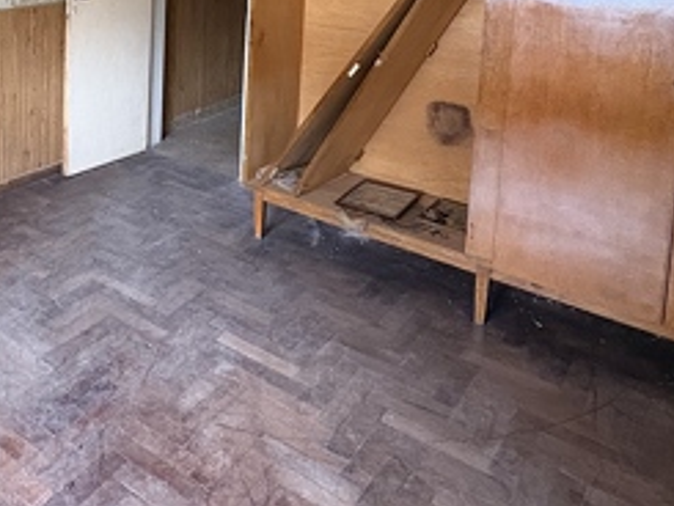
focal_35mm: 38
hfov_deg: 45.1
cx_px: 88
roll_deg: -1.1
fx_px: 740
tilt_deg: -5.7
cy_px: -38
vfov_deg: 33.4
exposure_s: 1/45
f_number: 2.2
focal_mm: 2.22
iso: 1000
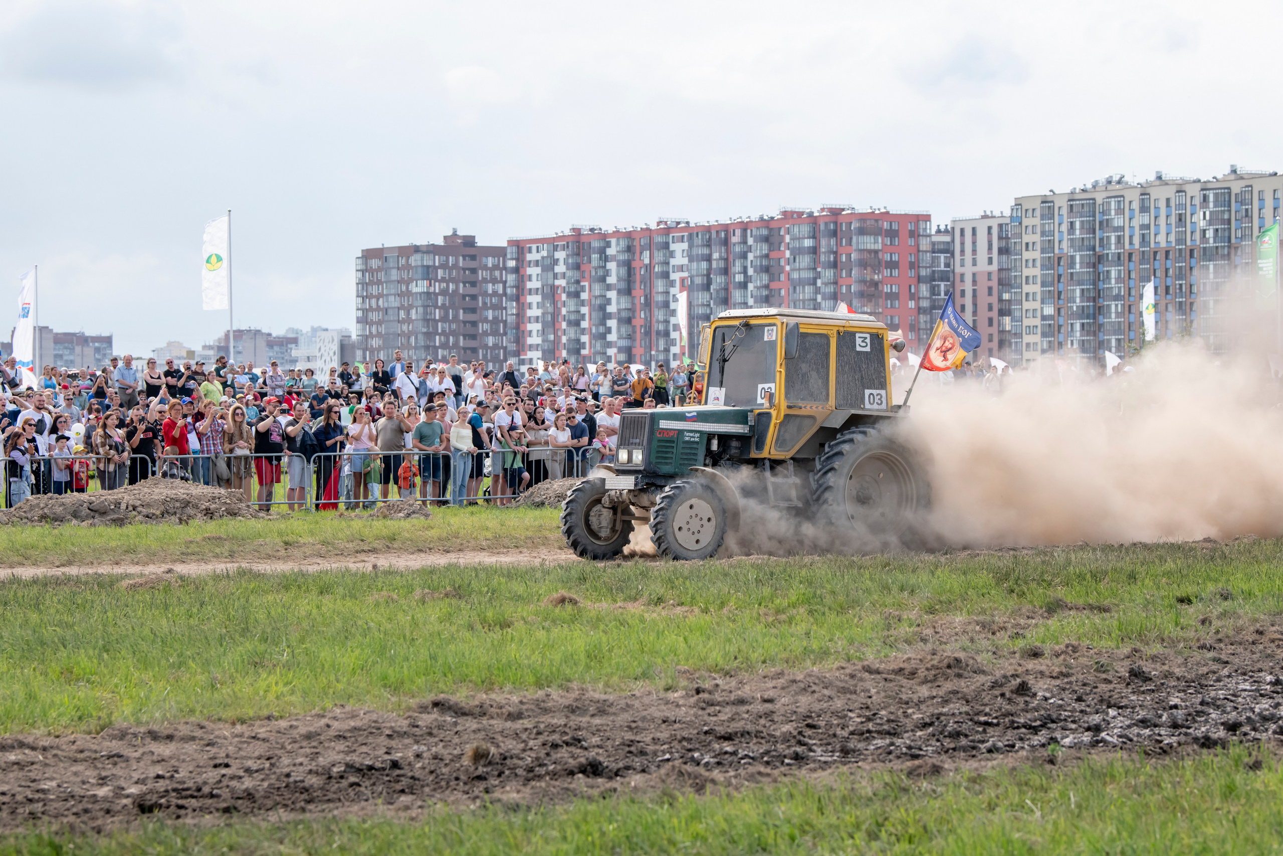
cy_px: 408
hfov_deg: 19.8
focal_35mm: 103
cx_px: 686
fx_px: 3671
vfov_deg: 13.3
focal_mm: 95
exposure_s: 1/1600
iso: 800
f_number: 5.6
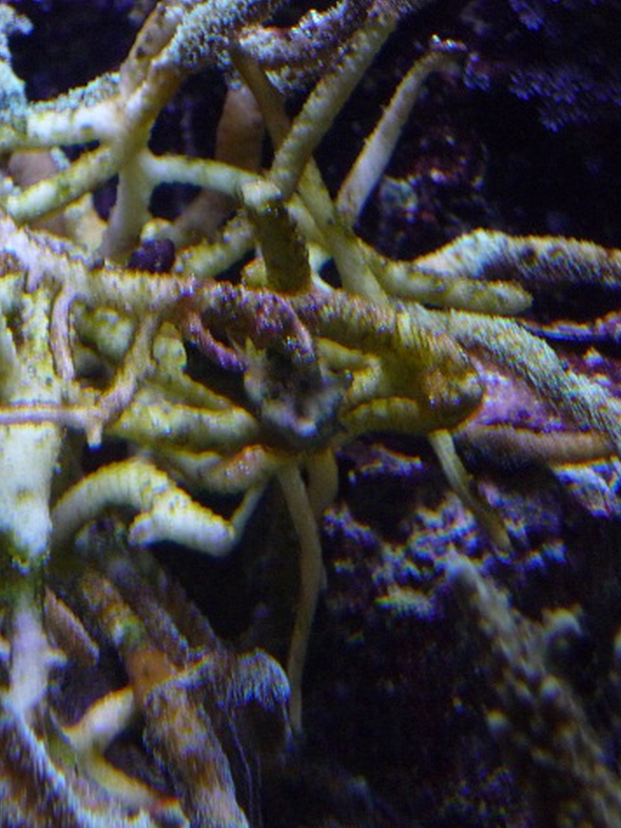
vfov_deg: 14.9
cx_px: 82
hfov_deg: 11.2
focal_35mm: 132
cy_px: 417
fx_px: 3159
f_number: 5.6
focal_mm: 17.3
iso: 400
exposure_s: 1/60
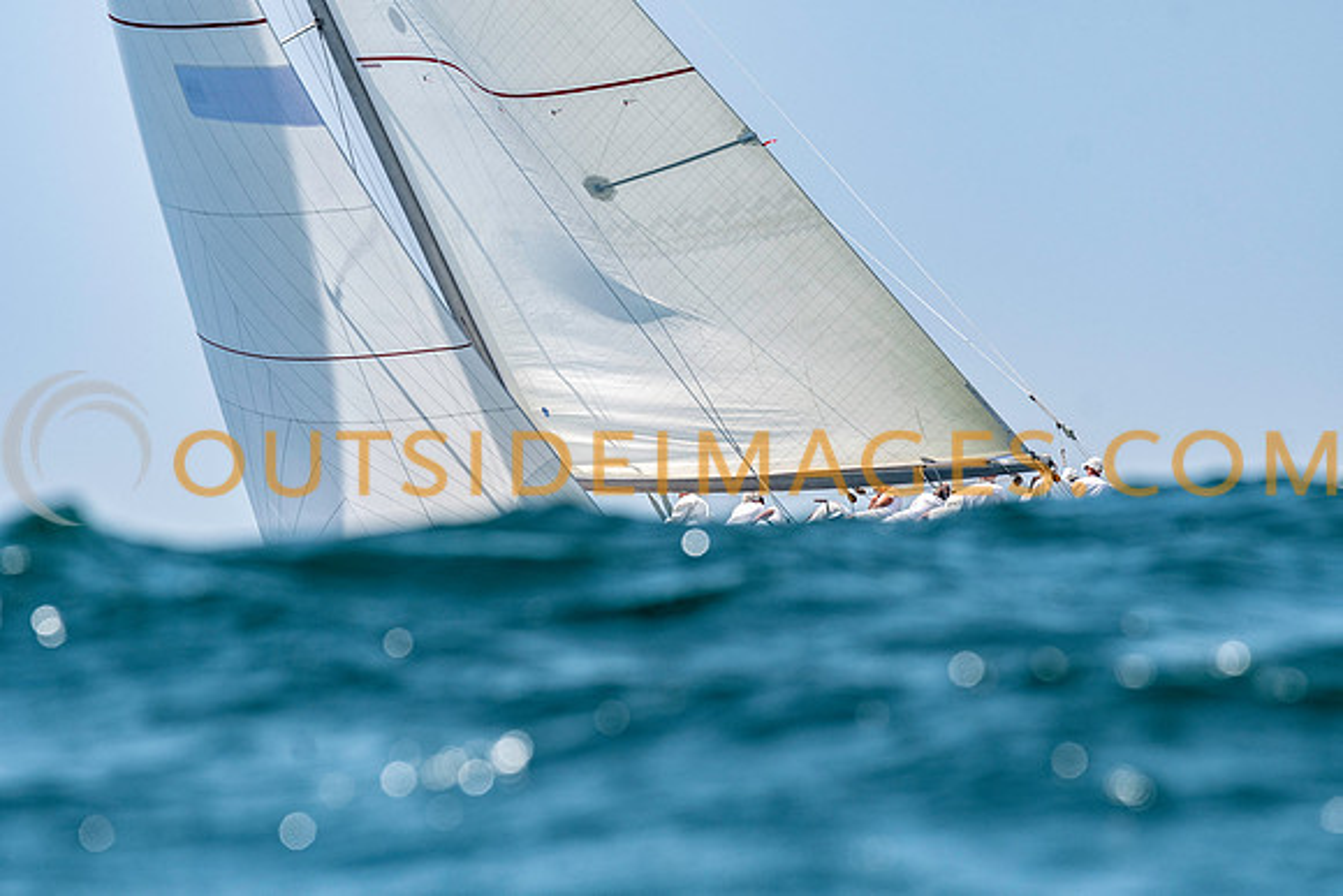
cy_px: 448
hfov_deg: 4.6
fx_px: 16791
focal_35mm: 450
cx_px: 672
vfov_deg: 3.1
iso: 320
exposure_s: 1/2500
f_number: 5.6
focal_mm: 300
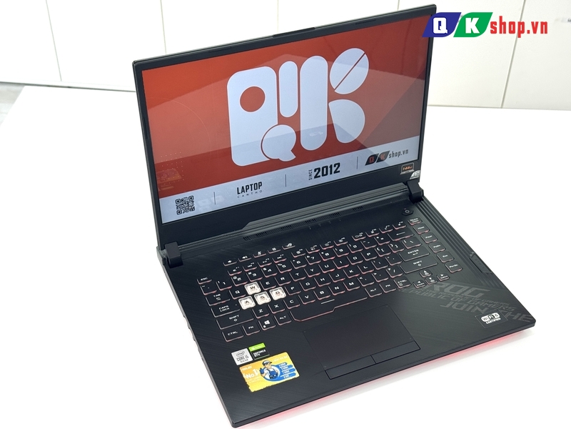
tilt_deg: -39.4
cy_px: 214
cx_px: 286
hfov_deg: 39.7
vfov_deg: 30.3
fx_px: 792
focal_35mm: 48
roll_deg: +0.5
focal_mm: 6.76
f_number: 1.78
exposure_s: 1/121
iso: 64
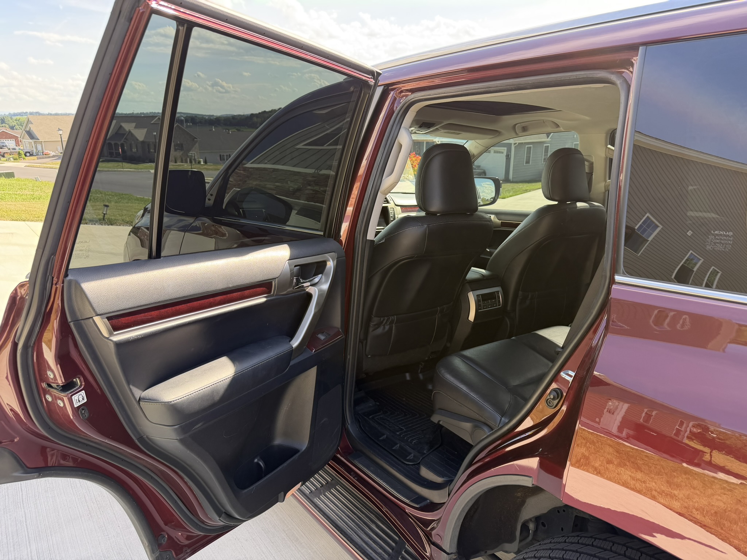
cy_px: 280
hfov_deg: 71.6
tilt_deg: -15.5
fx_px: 518
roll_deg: +0.3
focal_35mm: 24
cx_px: 374
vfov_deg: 56.8
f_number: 1.78
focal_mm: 6.76
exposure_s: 1/304
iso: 80
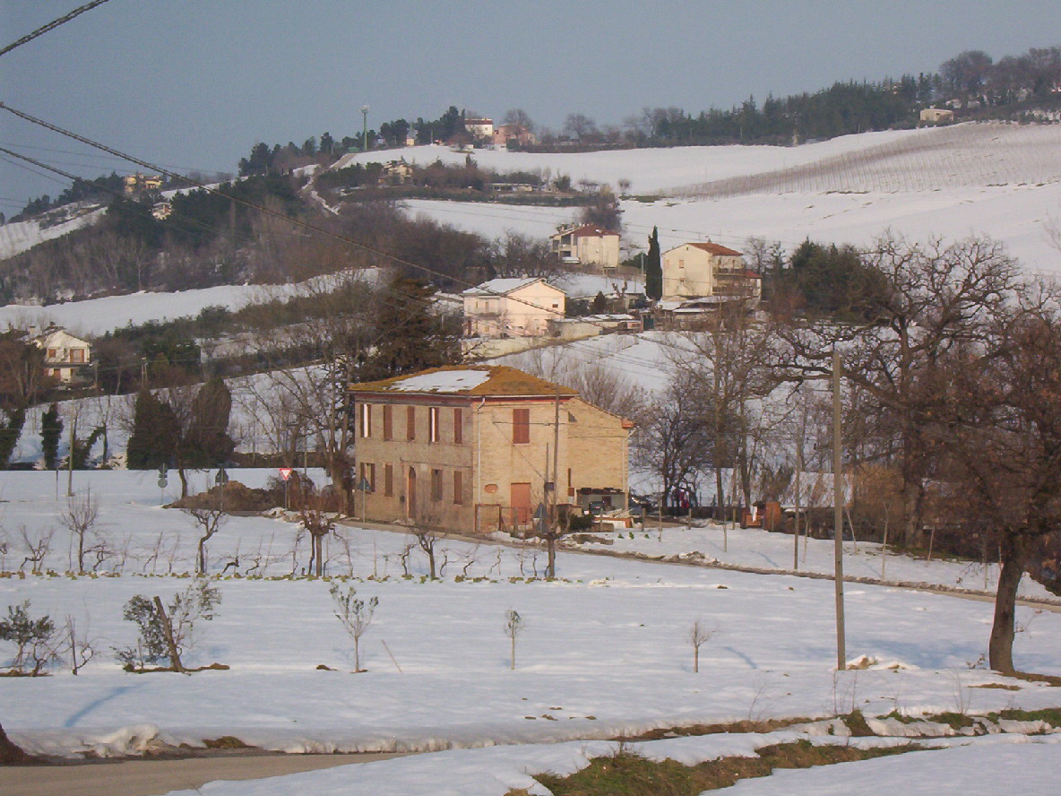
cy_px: 398
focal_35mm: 108
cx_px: 530
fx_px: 3310
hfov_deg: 18.2
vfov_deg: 13.7
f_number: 8.9
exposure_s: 1/515
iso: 100
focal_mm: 16.61
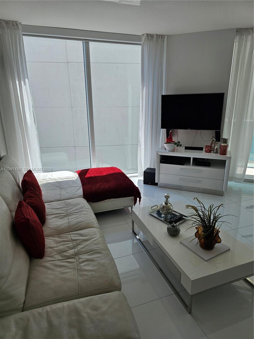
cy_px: 170
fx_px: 225
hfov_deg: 58.9
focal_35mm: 23
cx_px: 127
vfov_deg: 73.9
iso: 10
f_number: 1.7
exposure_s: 1/377
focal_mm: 6.3
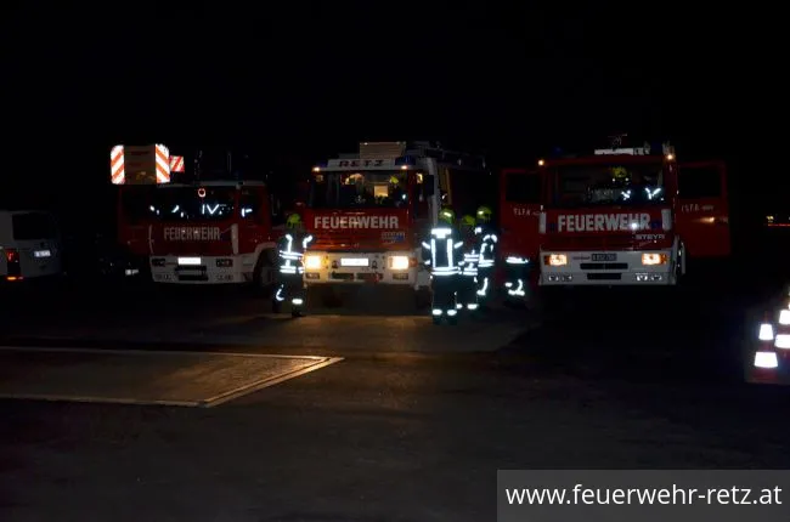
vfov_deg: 27.9
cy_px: 261
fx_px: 1051
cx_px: 395
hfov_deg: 41.2
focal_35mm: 48
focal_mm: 32
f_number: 4.2
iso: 2200
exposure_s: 1/60
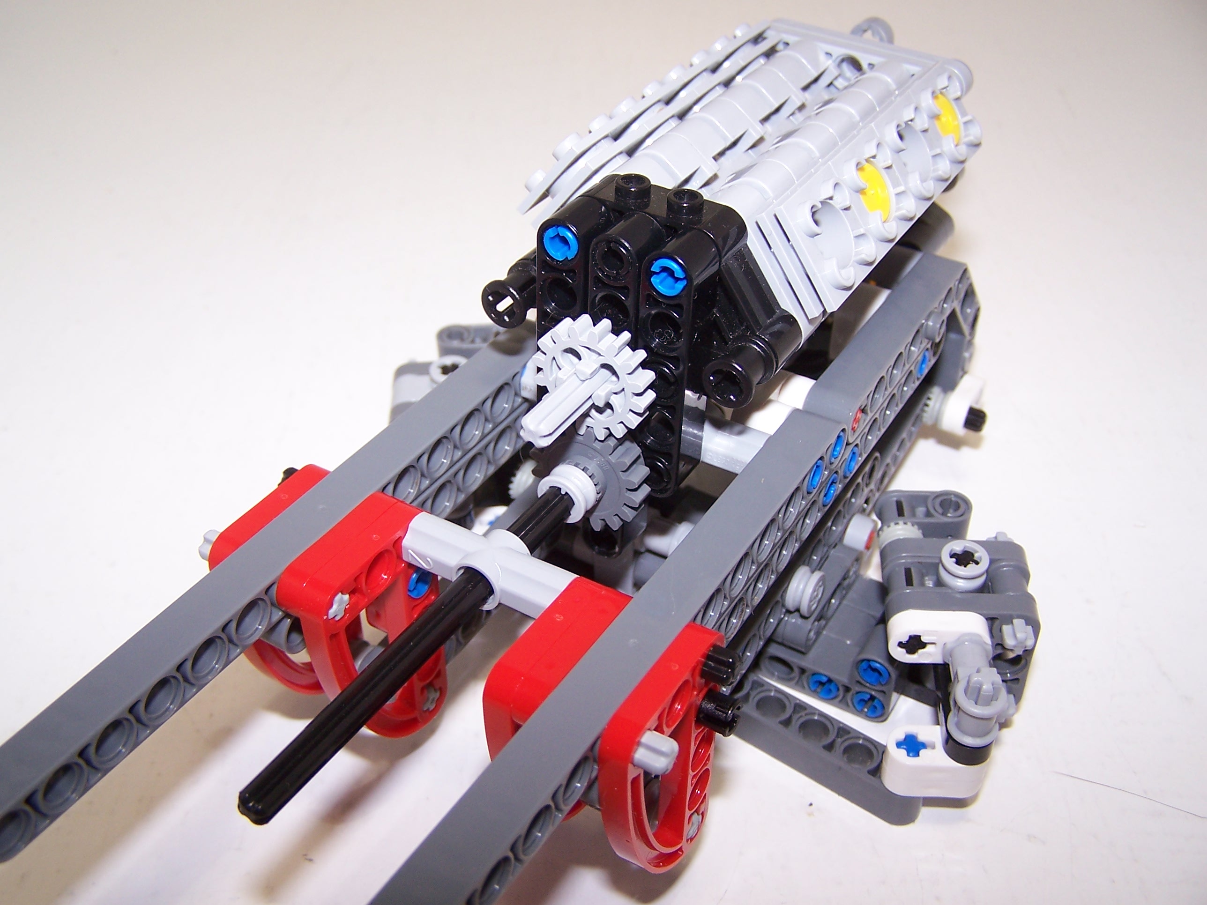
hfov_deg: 49.0
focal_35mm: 38
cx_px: 604
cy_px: 452
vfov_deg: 37.7
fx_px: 1325
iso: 80
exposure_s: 1/60
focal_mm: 6.3
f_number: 2.8
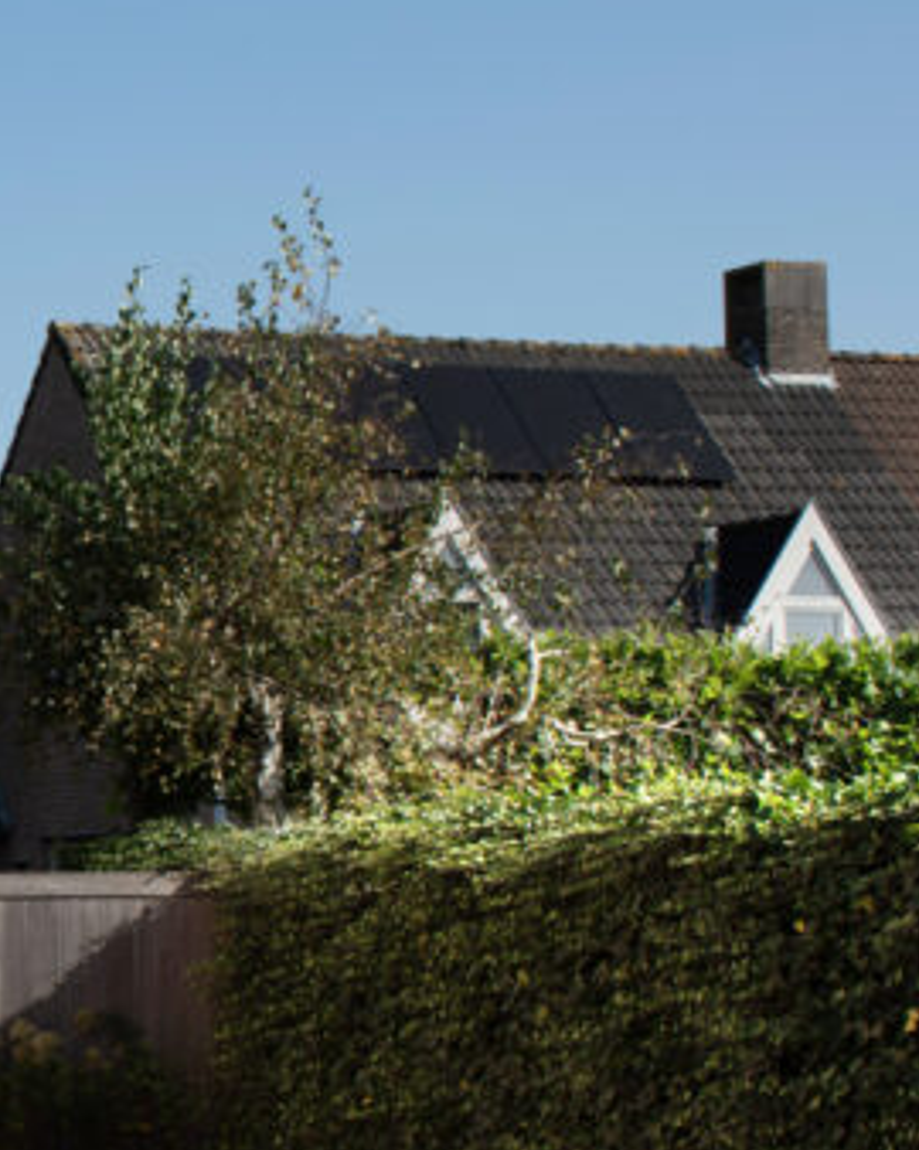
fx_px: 3777
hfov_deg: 13.0
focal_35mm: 111
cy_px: 760
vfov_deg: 17.3
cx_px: -521
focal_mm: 26
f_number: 10
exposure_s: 1/250
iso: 100
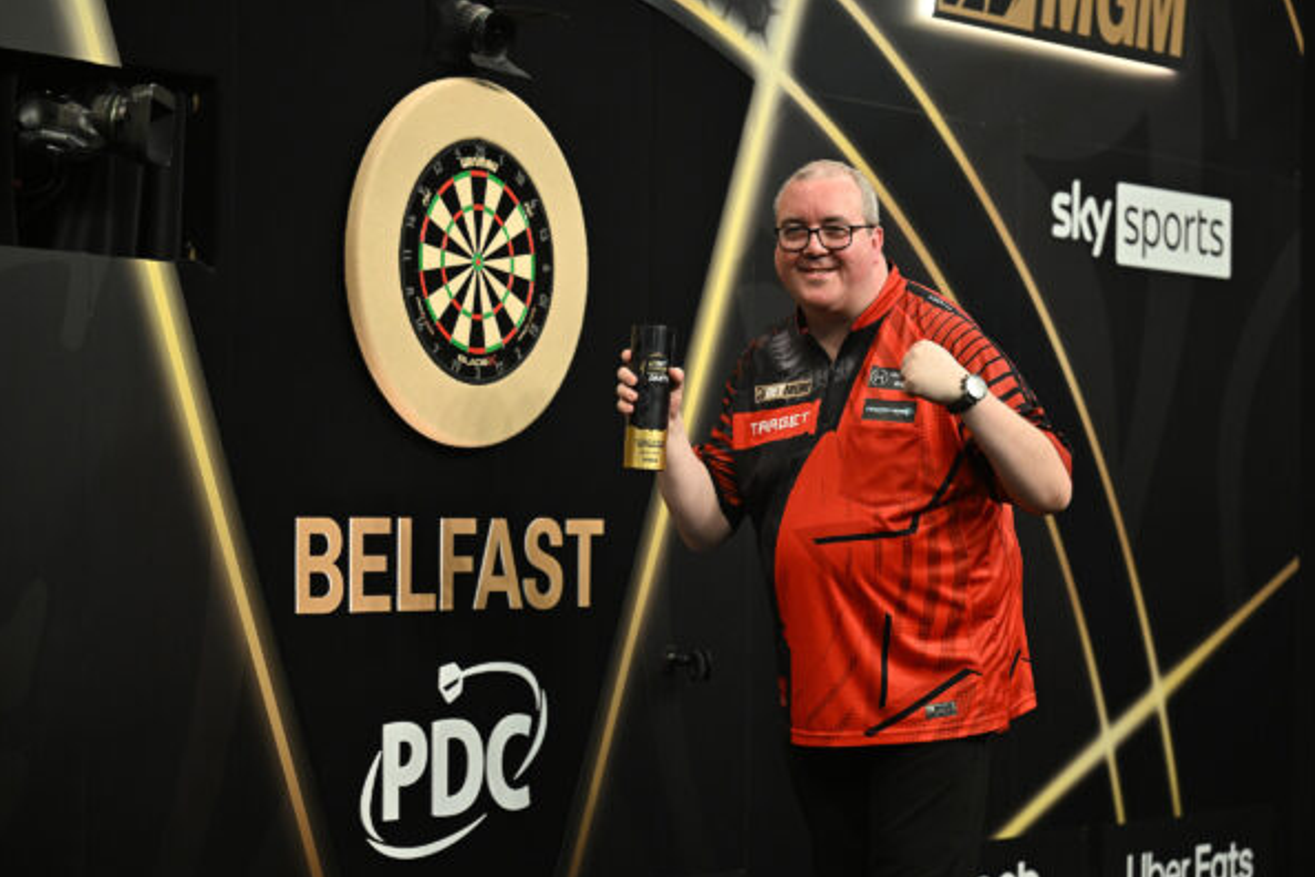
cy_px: 441
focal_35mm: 97
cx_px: 658
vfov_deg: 14.1
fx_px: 3543
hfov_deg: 21.0
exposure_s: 1/800
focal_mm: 96
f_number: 2.8
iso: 2500
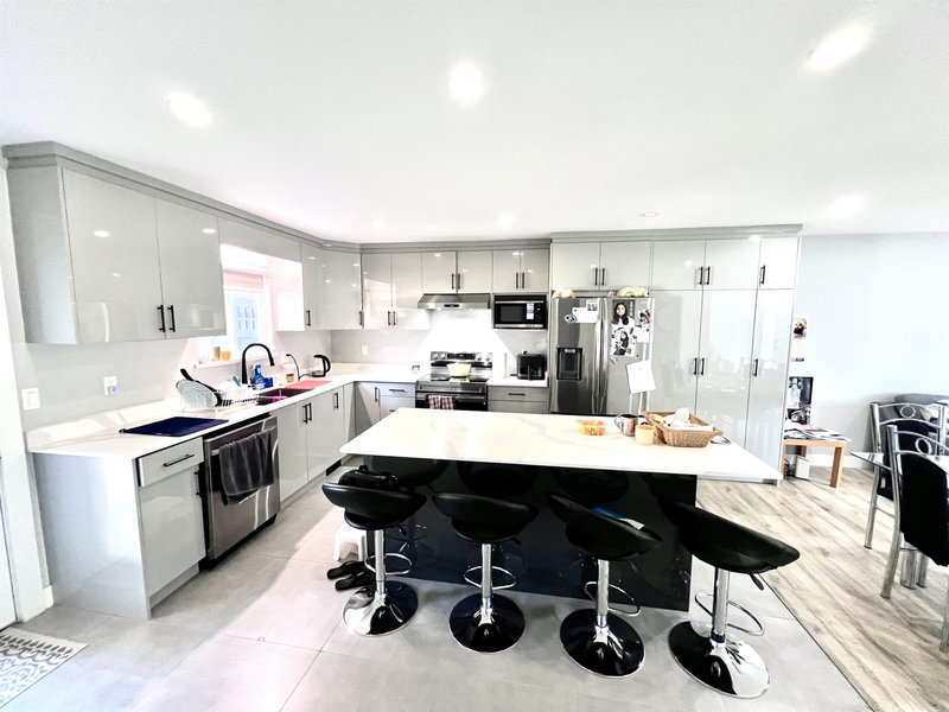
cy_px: 356
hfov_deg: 106.2
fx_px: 356
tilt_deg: -6.8
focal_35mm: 13
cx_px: 474
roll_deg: -0.1
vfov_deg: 89.9
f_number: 1.8
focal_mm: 1.57
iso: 320
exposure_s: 1/60
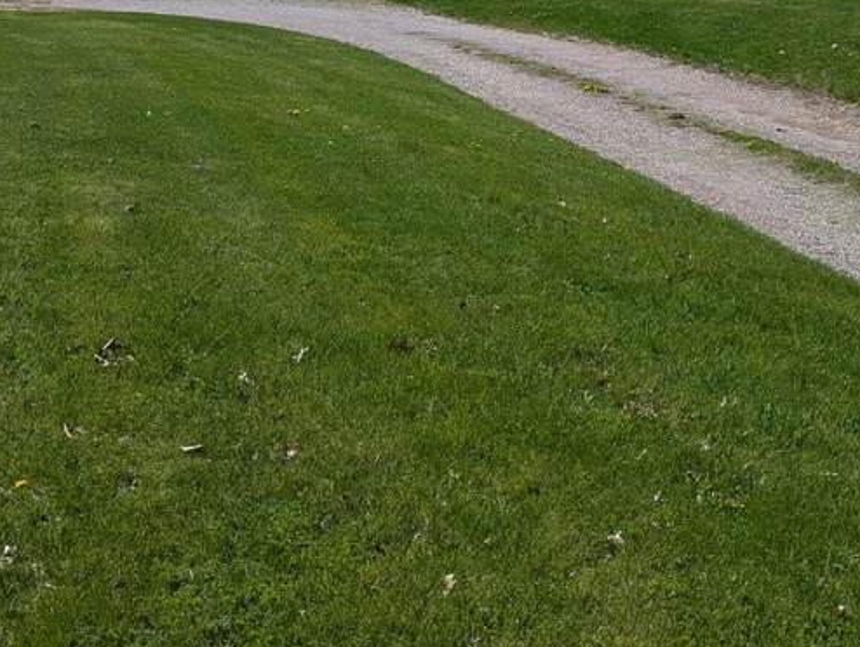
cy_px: -97
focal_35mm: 62
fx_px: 1543
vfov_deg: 22.2
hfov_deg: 31.1
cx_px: 520
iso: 47
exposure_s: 1/2833
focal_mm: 6.81
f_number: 1.85
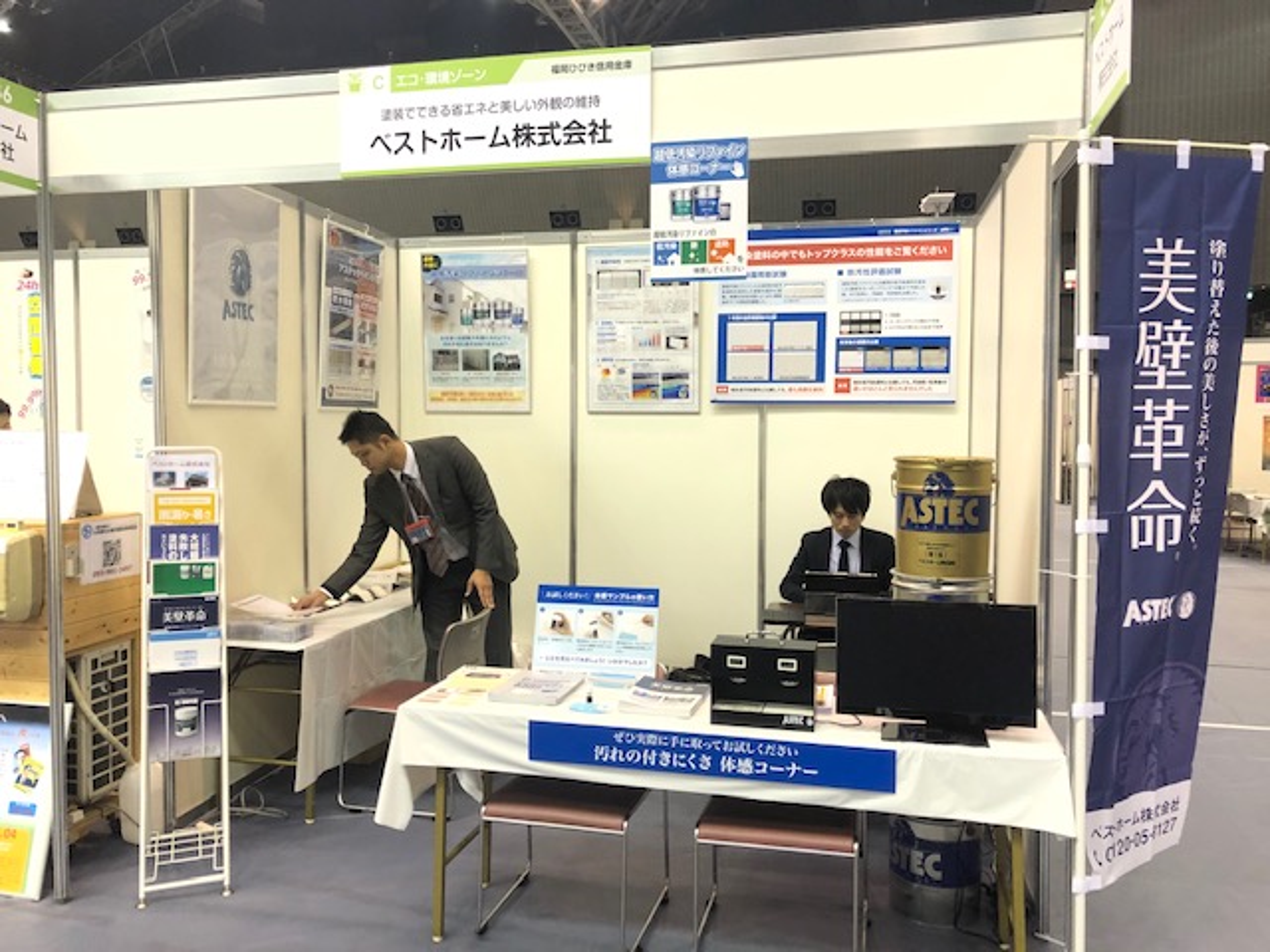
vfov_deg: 49.7
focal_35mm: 28
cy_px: 476
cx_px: 635
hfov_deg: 63.4
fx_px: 1027
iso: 32
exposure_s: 1/30
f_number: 1.8
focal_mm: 4
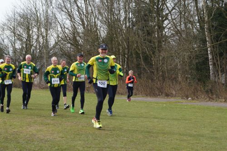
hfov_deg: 24.6
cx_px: 114
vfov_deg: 16.5
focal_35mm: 82
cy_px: 76
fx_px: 520
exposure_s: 1/125
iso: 100
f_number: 7.1
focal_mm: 55
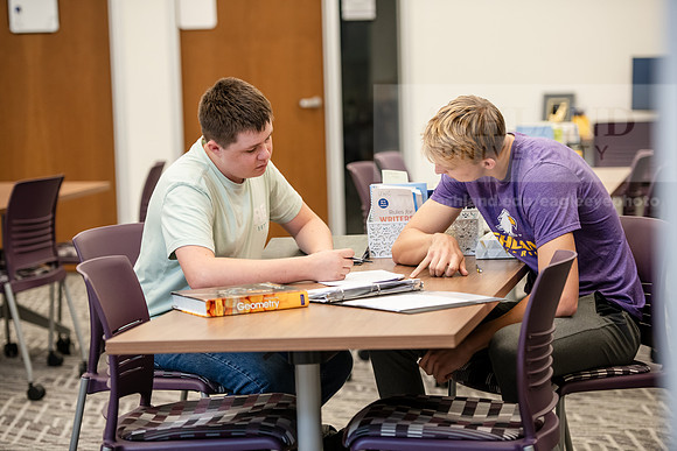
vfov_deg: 12.5
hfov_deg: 18.6
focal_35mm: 110
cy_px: 226
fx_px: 2069
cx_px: 338
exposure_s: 1/200
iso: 800
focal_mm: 110
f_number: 2.8
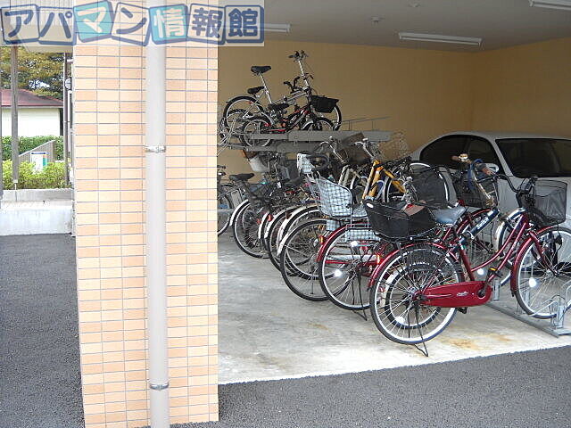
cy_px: 214
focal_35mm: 41
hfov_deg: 45.8
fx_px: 676
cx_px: 286
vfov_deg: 35.1
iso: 118
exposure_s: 1/60
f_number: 3.1
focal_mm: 6.72
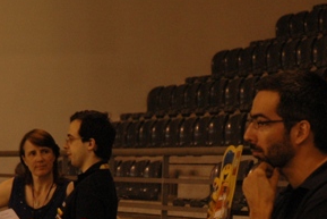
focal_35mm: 257
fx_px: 2335
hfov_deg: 8.0
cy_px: 268
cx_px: 206
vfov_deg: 5.3
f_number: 5.6
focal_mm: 62
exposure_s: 1/60
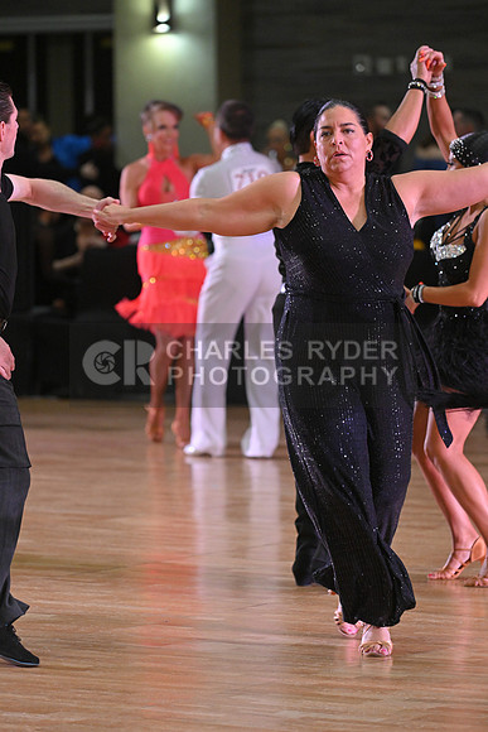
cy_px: 366
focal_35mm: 200
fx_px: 4064
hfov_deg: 6.9
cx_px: 244
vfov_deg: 10.3
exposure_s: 1/320
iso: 3200
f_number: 5
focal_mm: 200
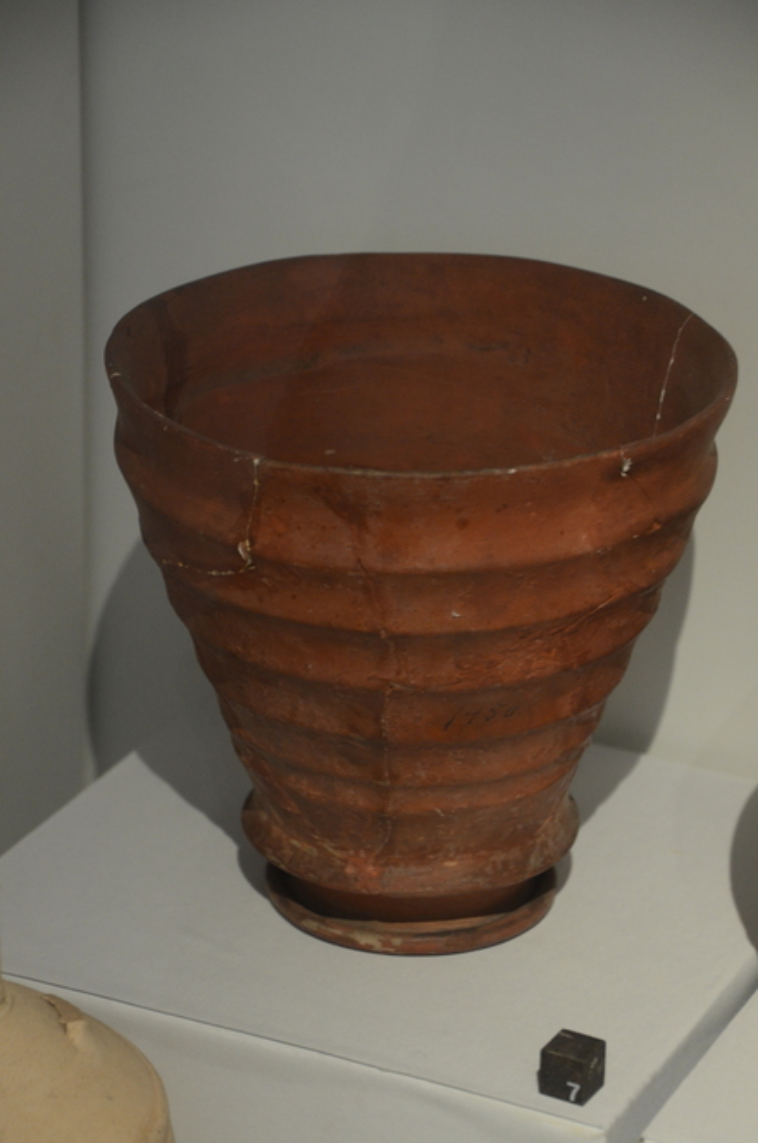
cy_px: 572
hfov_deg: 10.6
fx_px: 4091
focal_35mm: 129
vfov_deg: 15.9
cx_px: 379
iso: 1250
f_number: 5.6
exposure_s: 1/10
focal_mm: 86
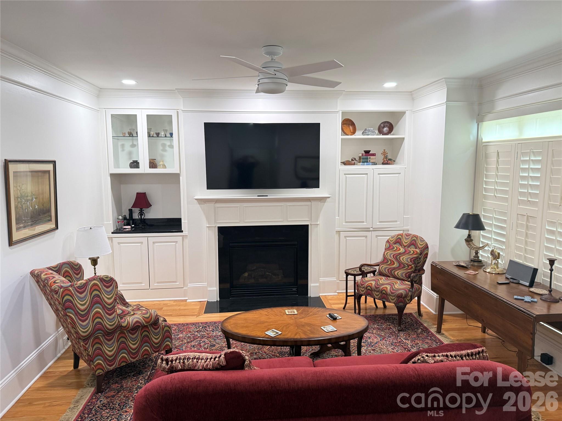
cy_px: 210
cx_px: 281
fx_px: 390
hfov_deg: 71.6
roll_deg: -0.6
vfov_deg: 56.8
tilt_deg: -6.7
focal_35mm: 24
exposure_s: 1/60
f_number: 1.78
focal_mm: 6.76
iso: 250
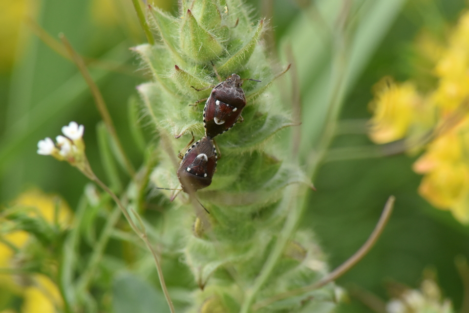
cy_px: 156
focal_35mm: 450
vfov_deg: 3.1
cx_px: 234
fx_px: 5862
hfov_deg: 4.6
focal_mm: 300
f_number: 18
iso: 1600
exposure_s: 1/500
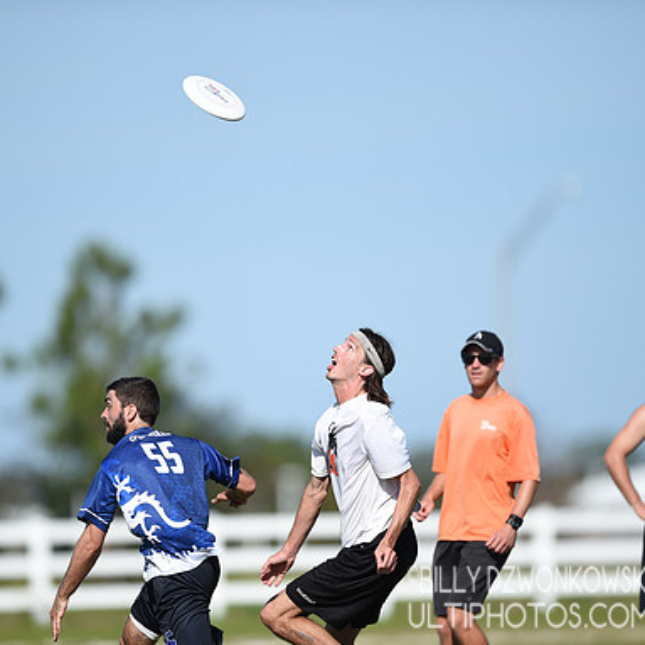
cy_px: 323
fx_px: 10836
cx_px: 300
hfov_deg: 3.4
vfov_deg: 3.4
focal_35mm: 514
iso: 100
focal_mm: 400
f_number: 2.8
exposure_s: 1/2500
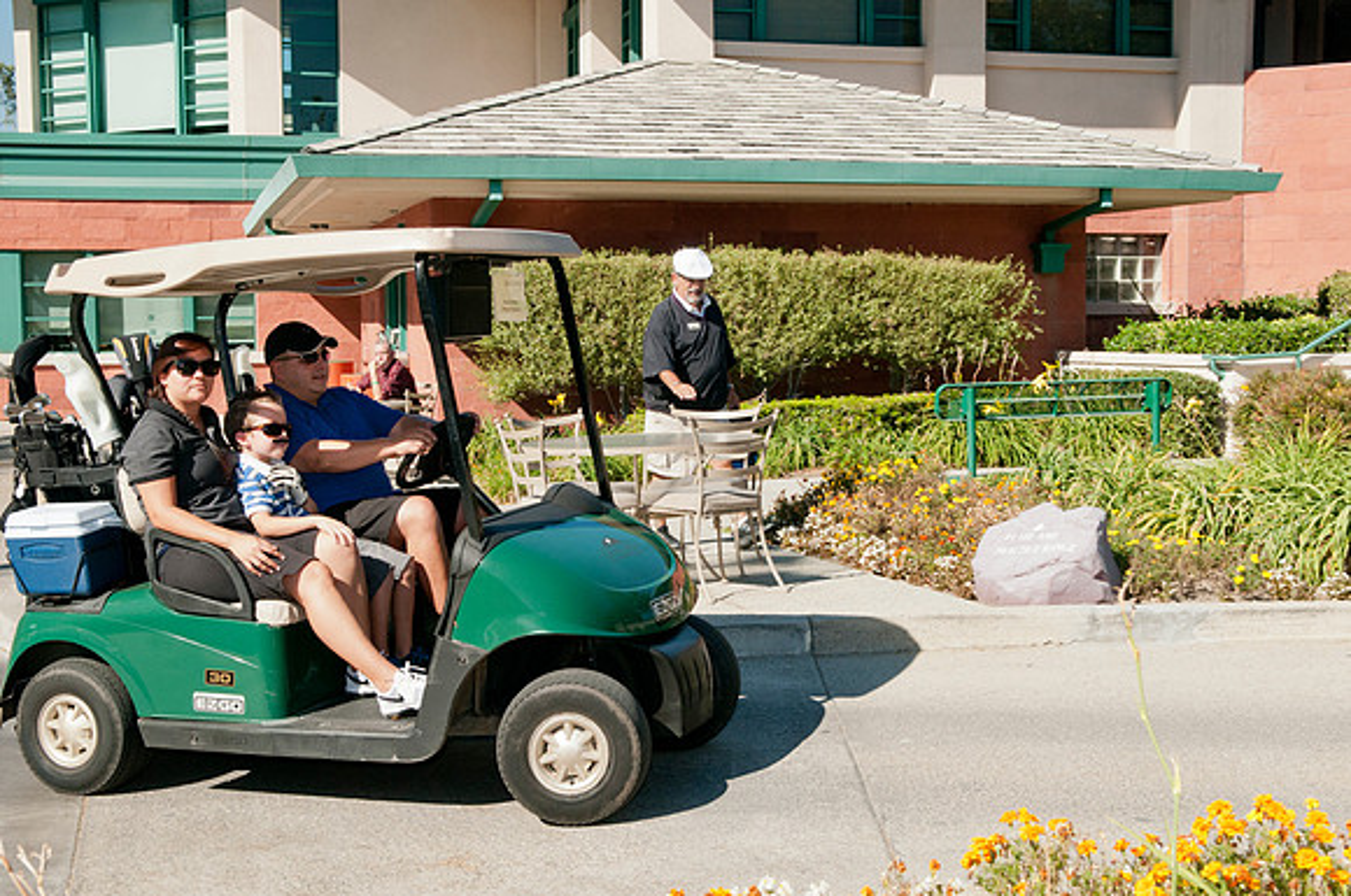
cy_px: 448
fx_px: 1743
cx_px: 676
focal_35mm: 46
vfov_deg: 28.9
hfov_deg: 42.4
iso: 400
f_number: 9
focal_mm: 31
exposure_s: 1/200
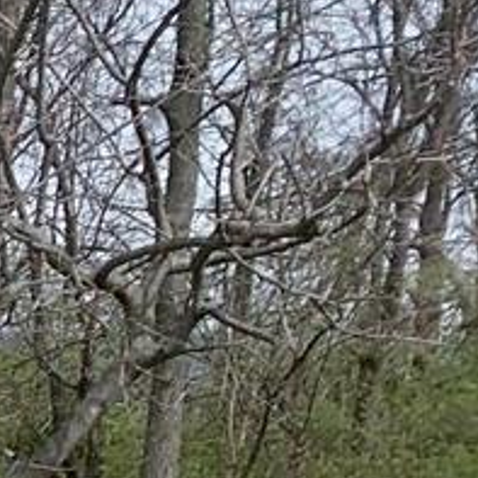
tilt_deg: -9.3
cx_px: -1228
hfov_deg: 8.0
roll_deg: -0.6
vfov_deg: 9.9
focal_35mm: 168
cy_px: 848
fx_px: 2625
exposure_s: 1/2309
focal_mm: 4.25
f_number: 1.8
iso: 25
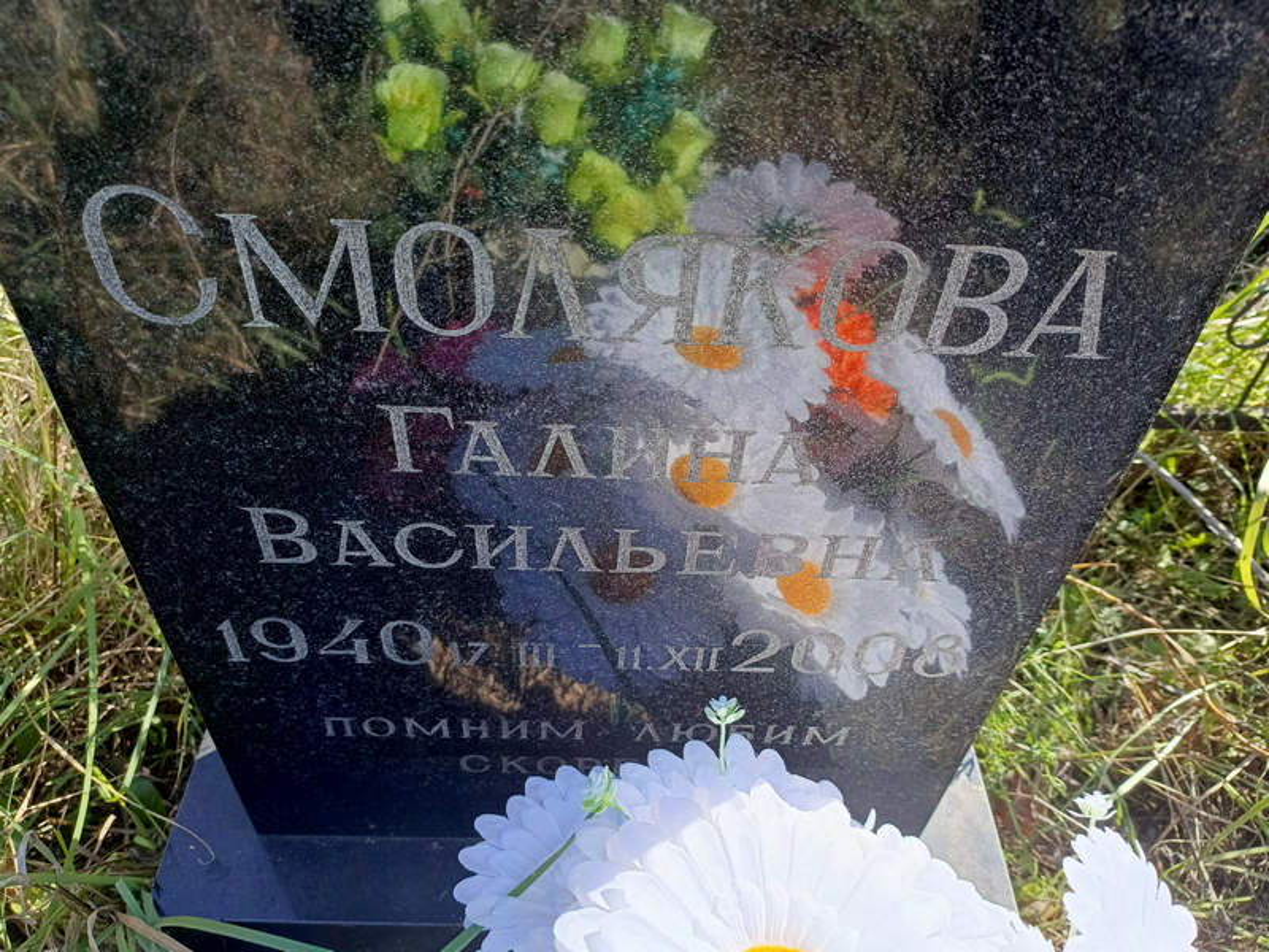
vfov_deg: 54.9
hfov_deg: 69.4
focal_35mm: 25
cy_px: 476
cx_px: 634
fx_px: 916
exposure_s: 1/216
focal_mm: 4.76
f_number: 1.69
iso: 112
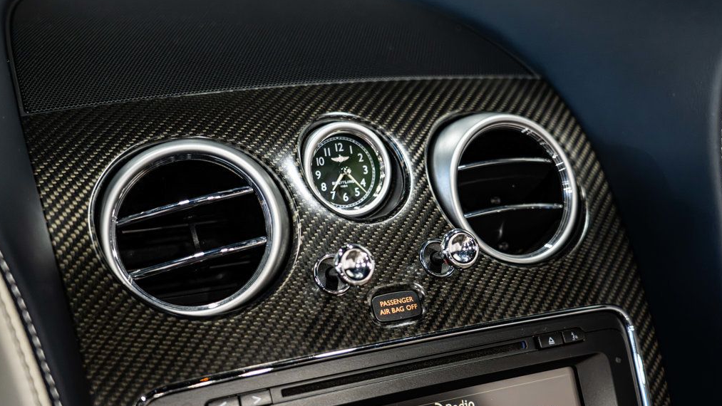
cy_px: 238
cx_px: 360
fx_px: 1034
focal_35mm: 54
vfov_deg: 22.2
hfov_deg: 38.5
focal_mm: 51
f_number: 4
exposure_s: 1/80
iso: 1250
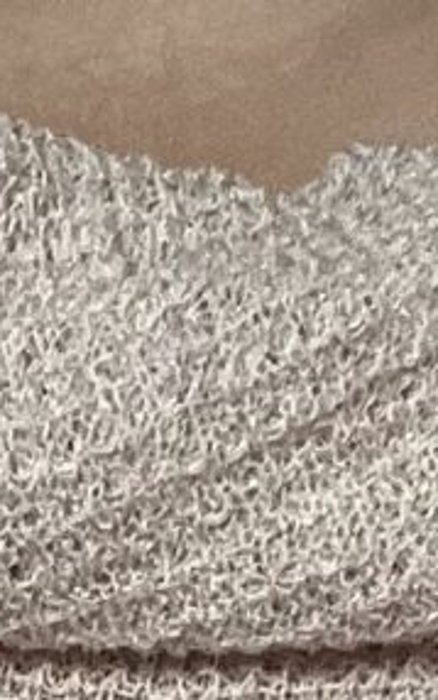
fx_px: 4350
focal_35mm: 228
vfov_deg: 7.9
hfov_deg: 5.7
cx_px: -29
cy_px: 2095
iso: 160
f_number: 2.2
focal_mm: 2.71
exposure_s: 1/60
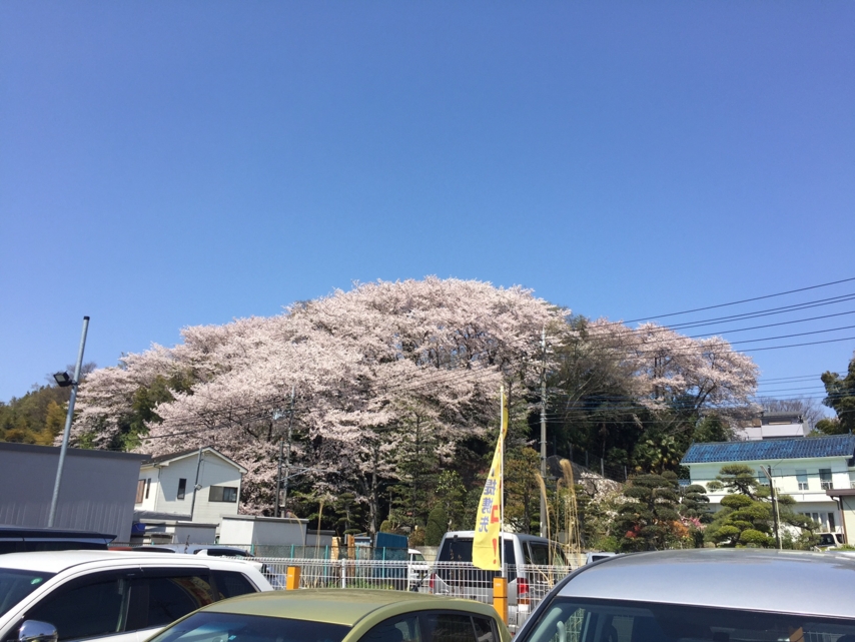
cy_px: 321
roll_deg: -1.5
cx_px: 428
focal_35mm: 29
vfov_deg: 48.2
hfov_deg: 61.6
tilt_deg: +18.0
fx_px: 716
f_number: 2.2
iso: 32
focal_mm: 4.15
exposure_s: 1/1980
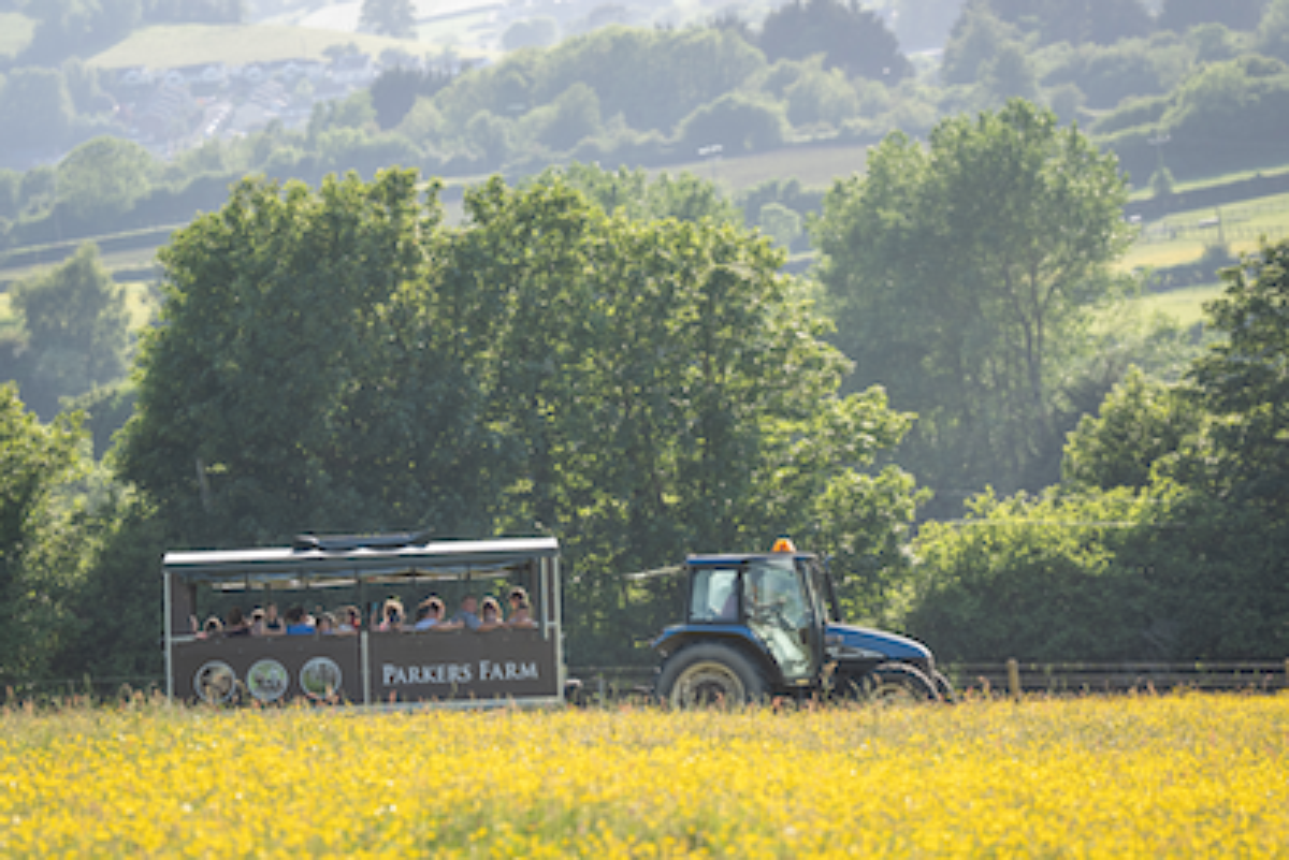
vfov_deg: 6.2
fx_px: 7940
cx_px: 644
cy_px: 430
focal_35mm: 222
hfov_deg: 9.3
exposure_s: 1/1250
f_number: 4
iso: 200
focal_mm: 200
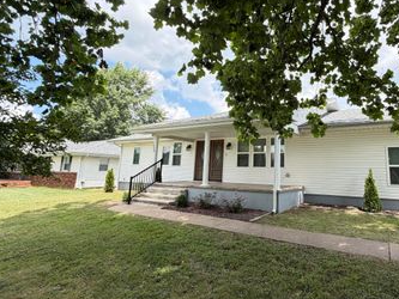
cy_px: 132
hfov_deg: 76.8
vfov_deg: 63.3
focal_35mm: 21
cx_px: 261
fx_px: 242
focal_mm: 2.22
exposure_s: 1/502
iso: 50
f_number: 2.2
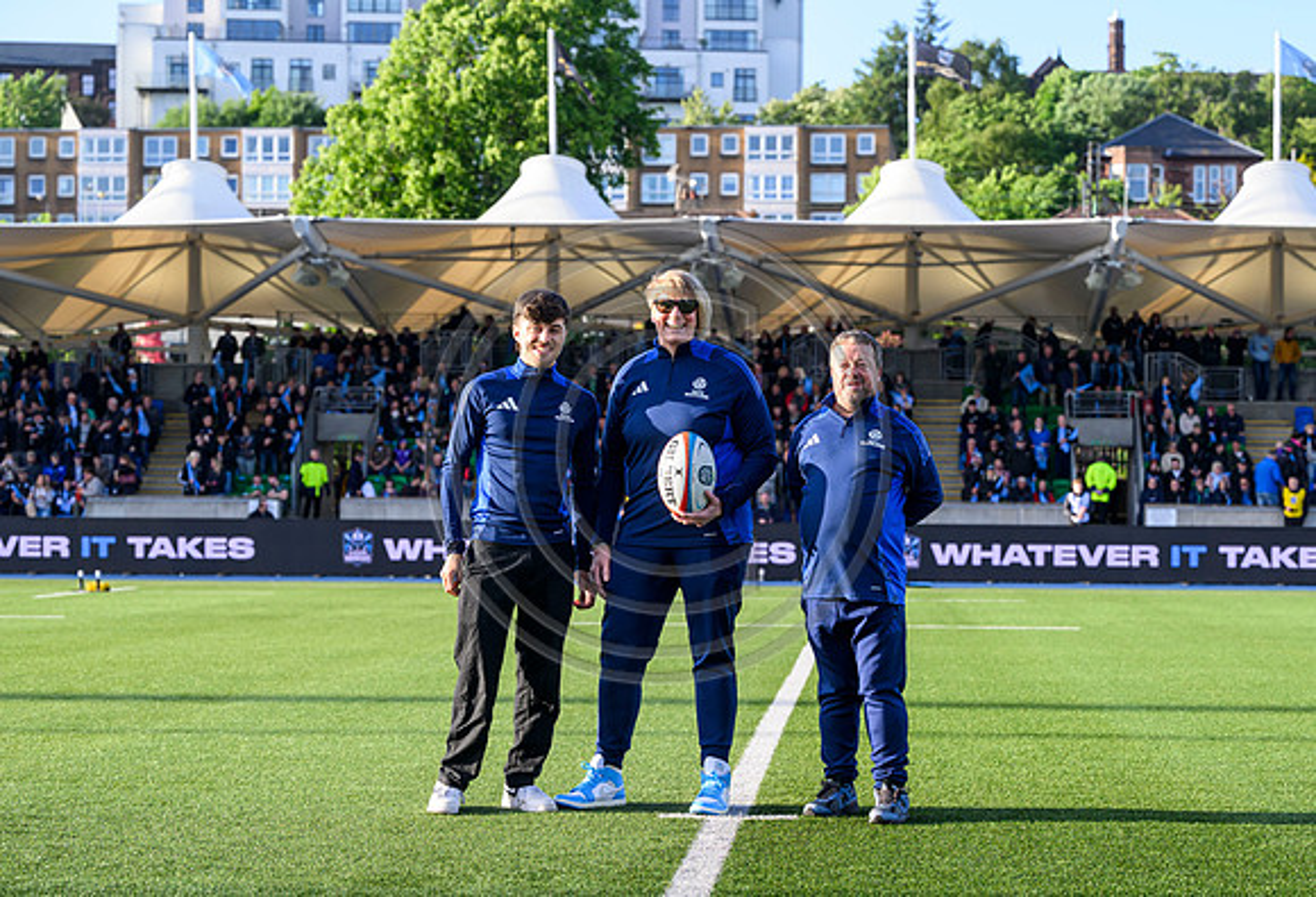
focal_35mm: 78
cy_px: 491
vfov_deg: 17.8
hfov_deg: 25.9
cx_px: 736
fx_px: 2863
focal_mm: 70
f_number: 4.5
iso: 500
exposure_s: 1/1000
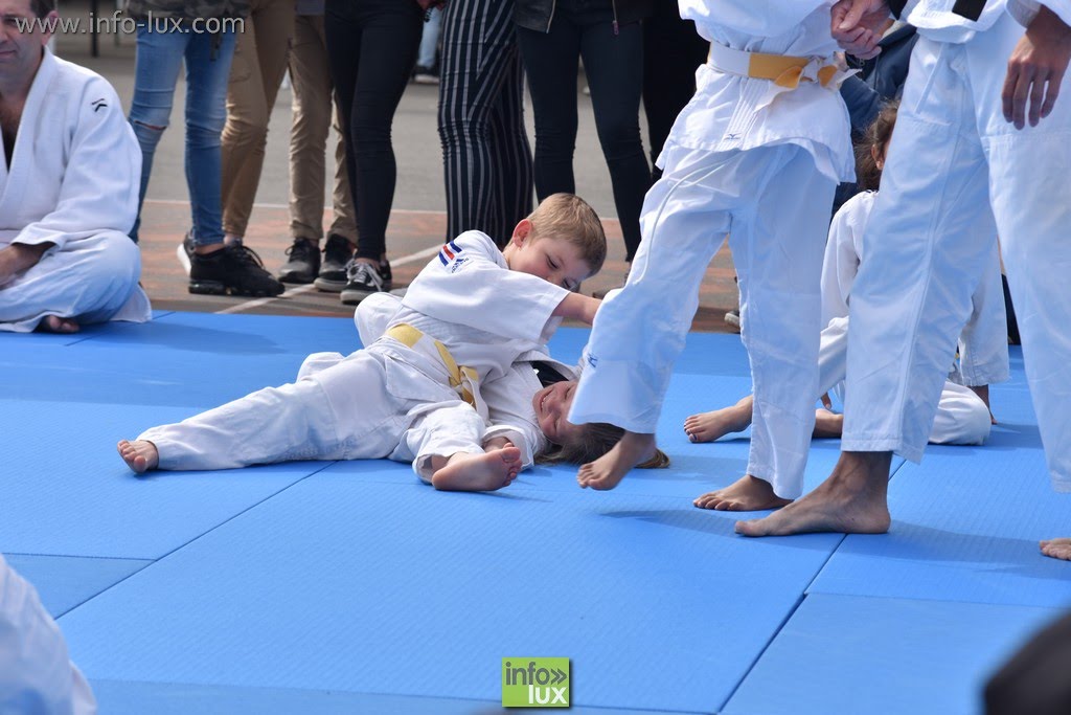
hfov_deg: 14.0
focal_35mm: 147
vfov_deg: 9.3
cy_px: 358
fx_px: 4374
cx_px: 536
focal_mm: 98
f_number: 6.3
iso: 100
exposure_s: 1/500
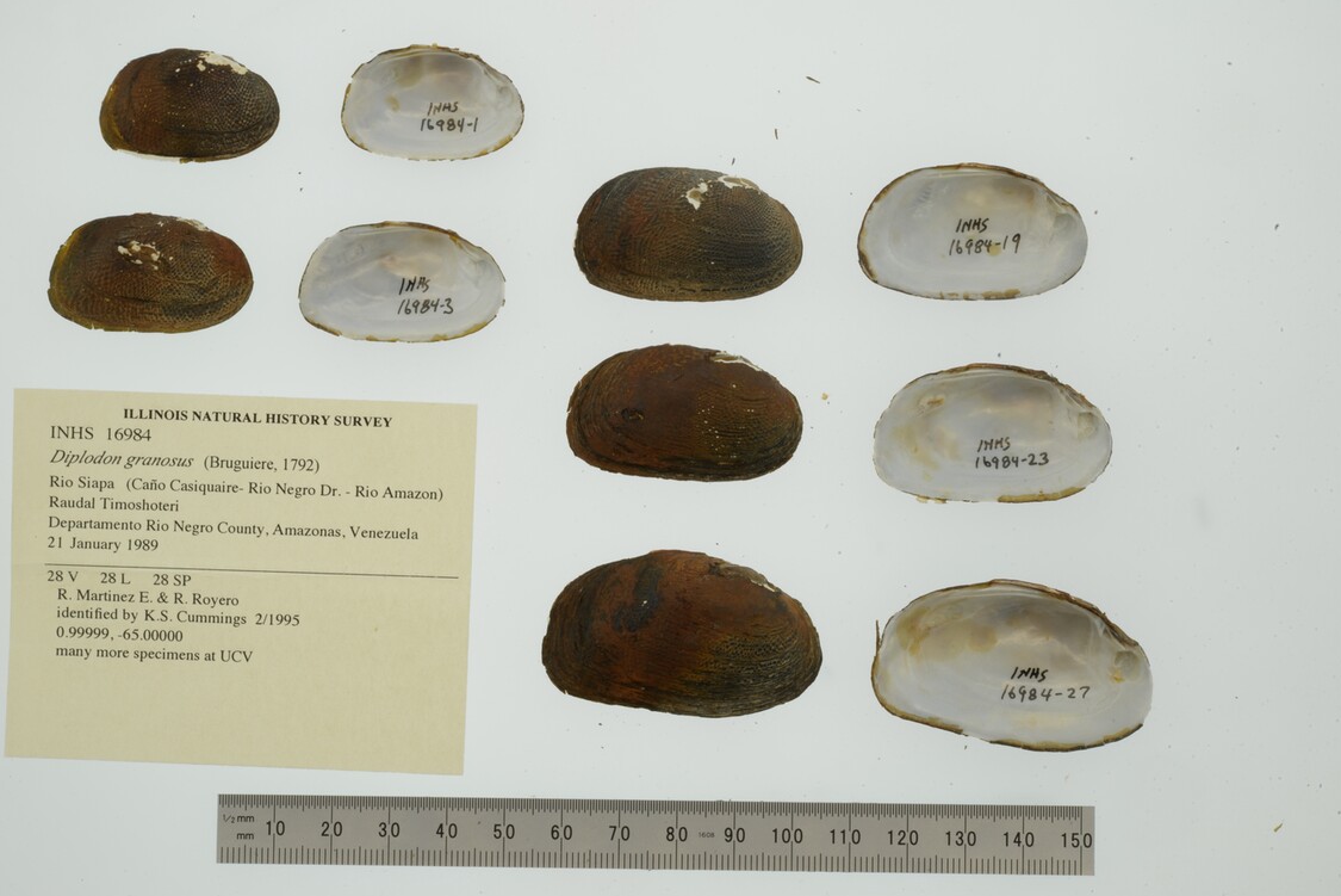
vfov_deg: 21.3
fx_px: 2385
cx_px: 648
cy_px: 428
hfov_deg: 31.4
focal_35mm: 64
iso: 100
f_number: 32
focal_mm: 60
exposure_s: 1/10
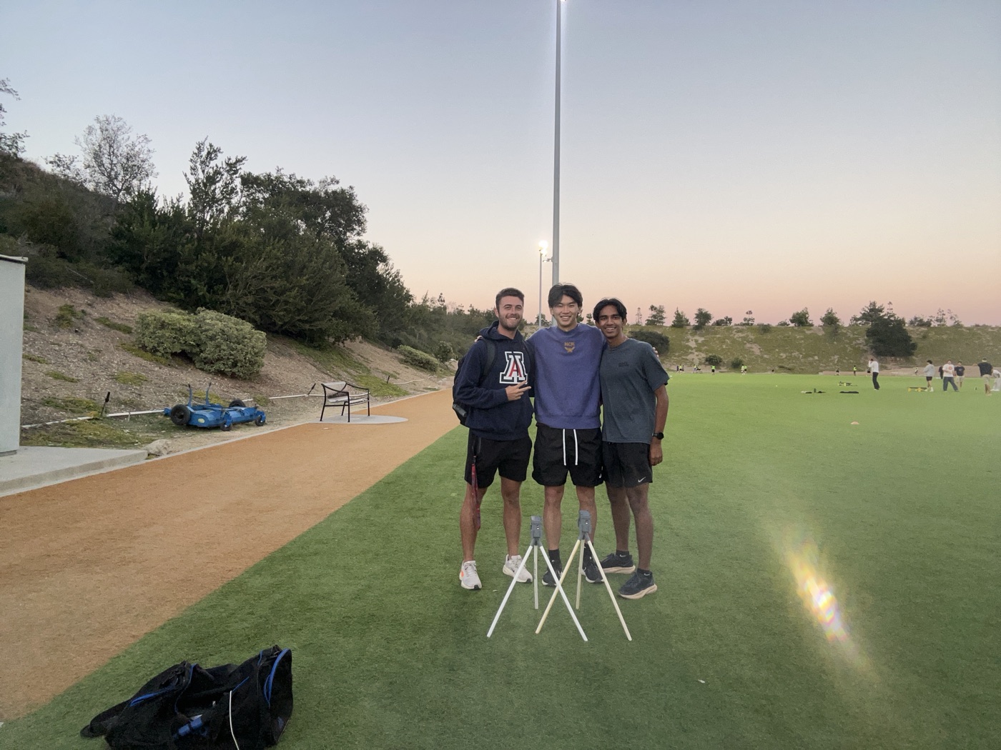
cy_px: 375
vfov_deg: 58.9
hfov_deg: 73.9
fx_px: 665
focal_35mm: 23
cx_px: 500
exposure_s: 1/121
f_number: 1.9
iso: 80
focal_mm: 2.69
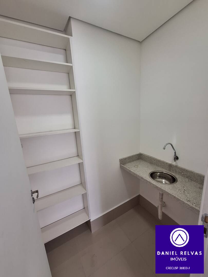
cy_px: 138
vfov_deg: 106.2
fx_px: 104
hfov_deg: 89.9
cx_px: 104
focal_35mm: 13
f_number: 2.2
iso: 100
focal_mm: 1.74
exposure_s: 1/40
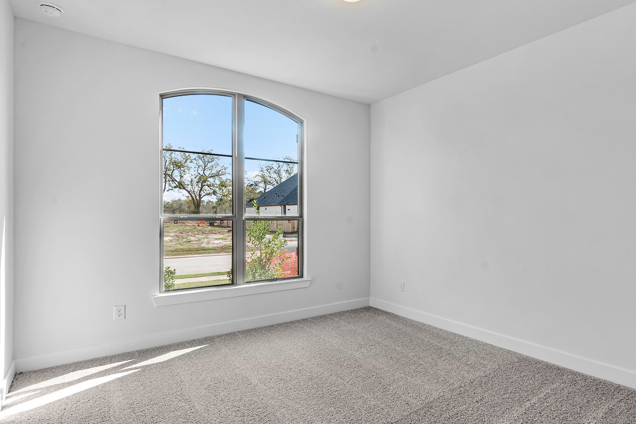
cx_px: 394
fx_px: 353
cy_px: 210
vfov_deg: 62.0
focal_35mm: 20
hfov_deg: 82.5
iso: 250
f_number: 9
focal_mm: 14
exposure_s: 1/20
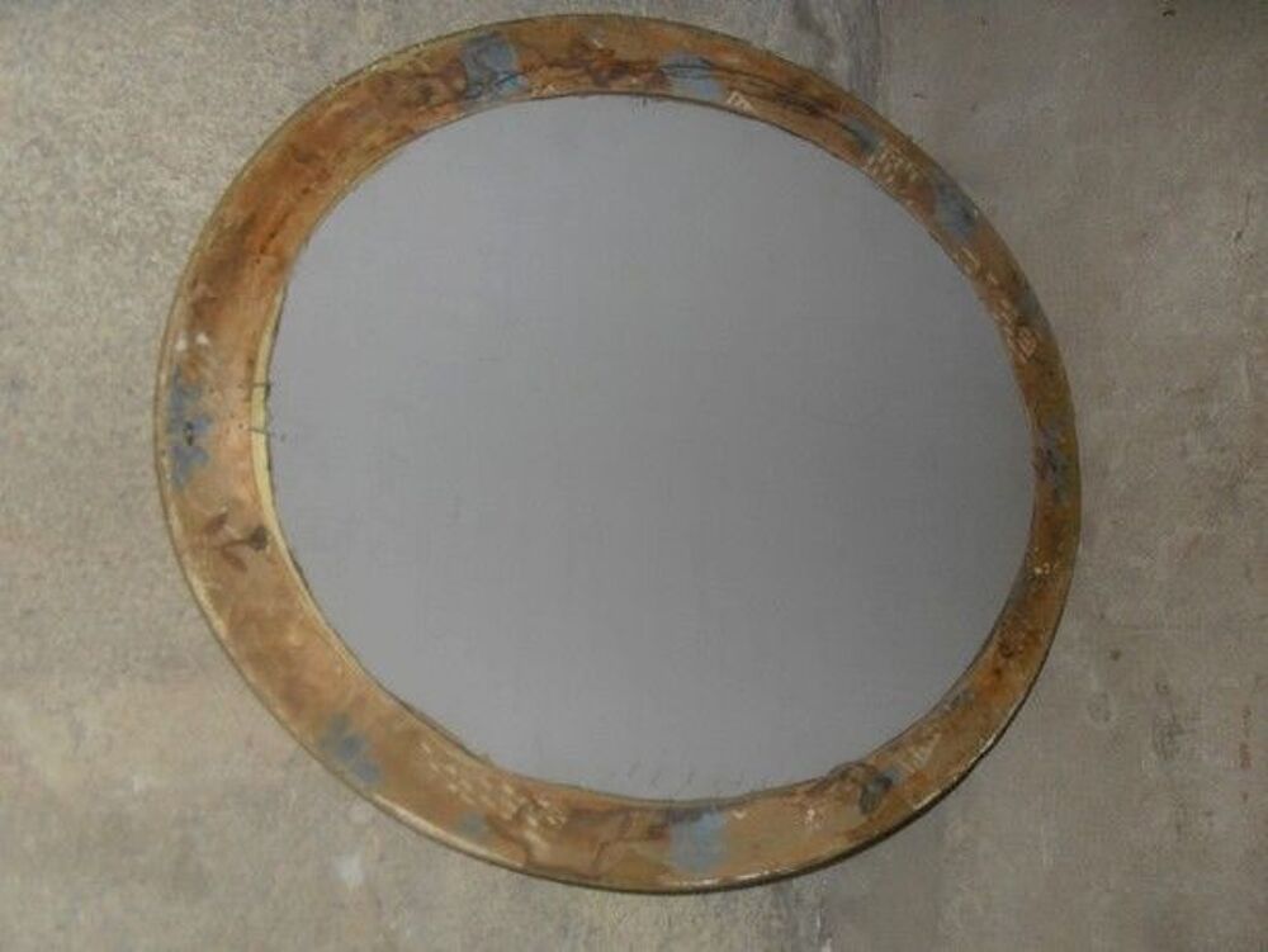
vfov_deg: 38.7
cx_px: 634
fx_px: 1356
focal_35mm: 37
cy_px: 476
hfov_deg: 50.1
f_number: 2.8
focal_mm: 6.3
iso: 100
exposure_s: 1/45
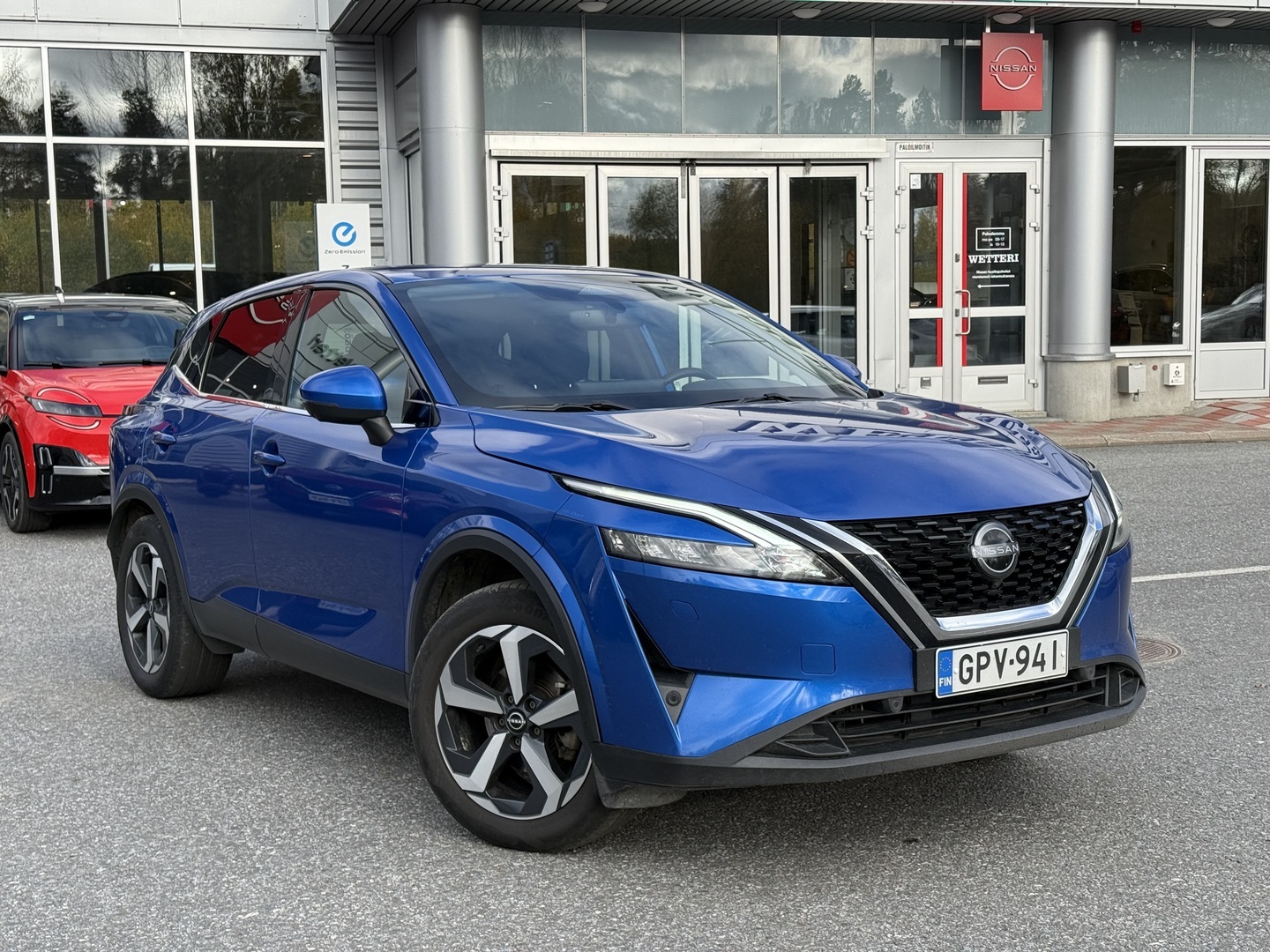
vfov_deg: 30.3
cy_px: 476
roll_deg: +0.5
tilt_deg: -5.3
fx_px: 1761
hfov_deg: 39.7
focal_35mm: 48
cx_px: 635
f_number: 1.78
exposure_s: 1/1678
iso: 80
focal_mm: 6.76
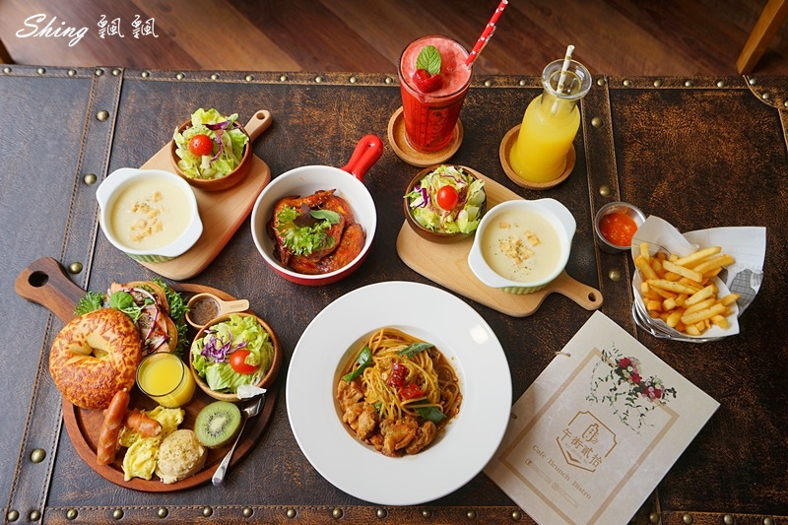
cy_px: 262
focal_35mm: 35
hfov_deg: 54.4
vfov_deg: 37.8
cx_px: 394
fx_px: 766
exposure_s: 1/80
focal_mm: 35
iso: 100
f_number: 4
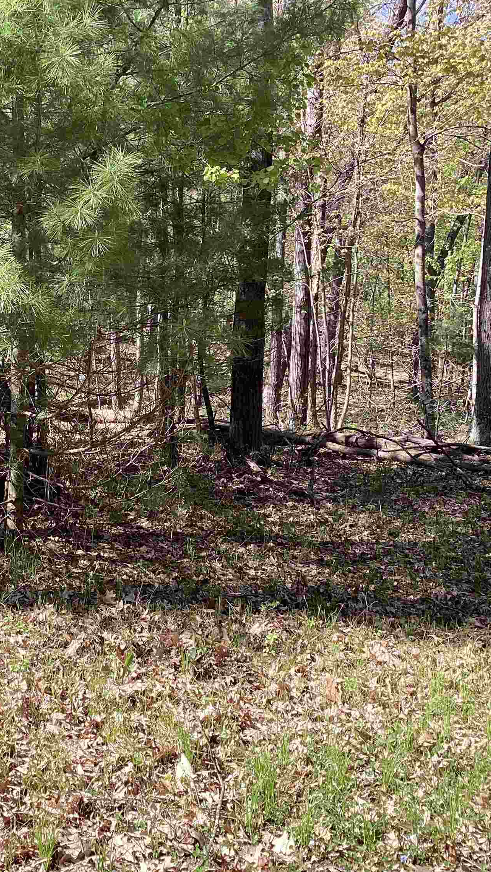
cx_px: 72
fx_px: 1064
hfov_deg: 25.4
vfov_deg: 44.6
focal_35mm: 46
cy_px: 443
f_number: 2.4
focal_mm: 3.3
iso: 25
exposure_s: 1/199
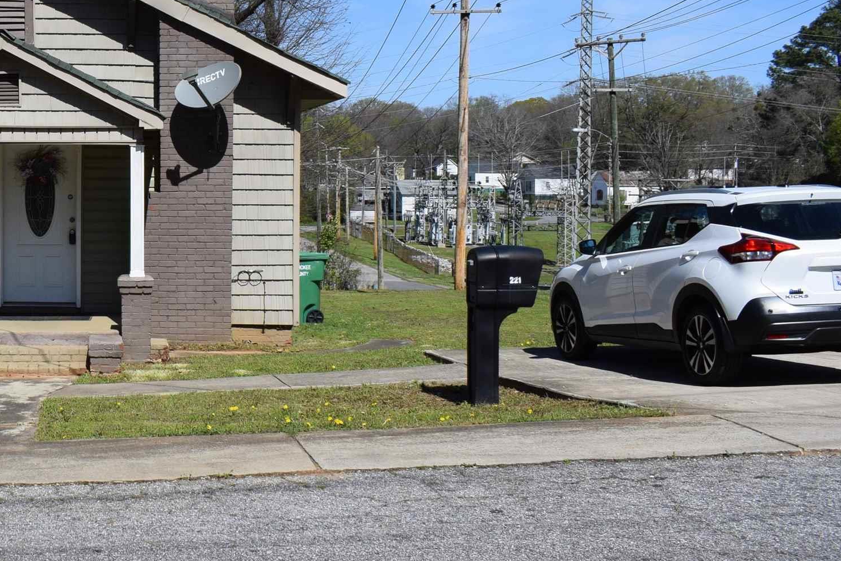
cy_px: 222
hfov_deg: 32.8
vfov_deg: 24.2
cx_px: 7
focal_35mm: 56
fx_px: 1308
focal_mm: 18
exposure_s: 1/400
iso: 200
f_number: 10
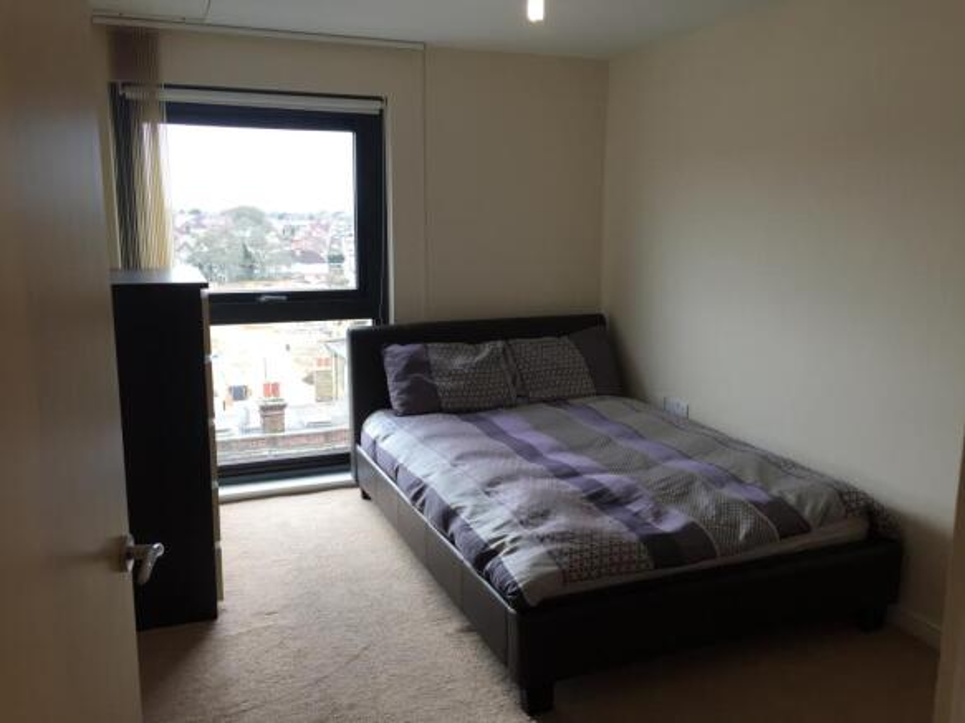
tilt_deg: -10.1
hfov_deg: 61.7
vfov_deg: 48.2
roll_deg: -0.6
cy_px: 362
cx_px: 482
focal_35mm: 29
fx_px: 808
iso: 50
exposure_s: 1/100
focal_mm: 4.15
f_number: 2.2
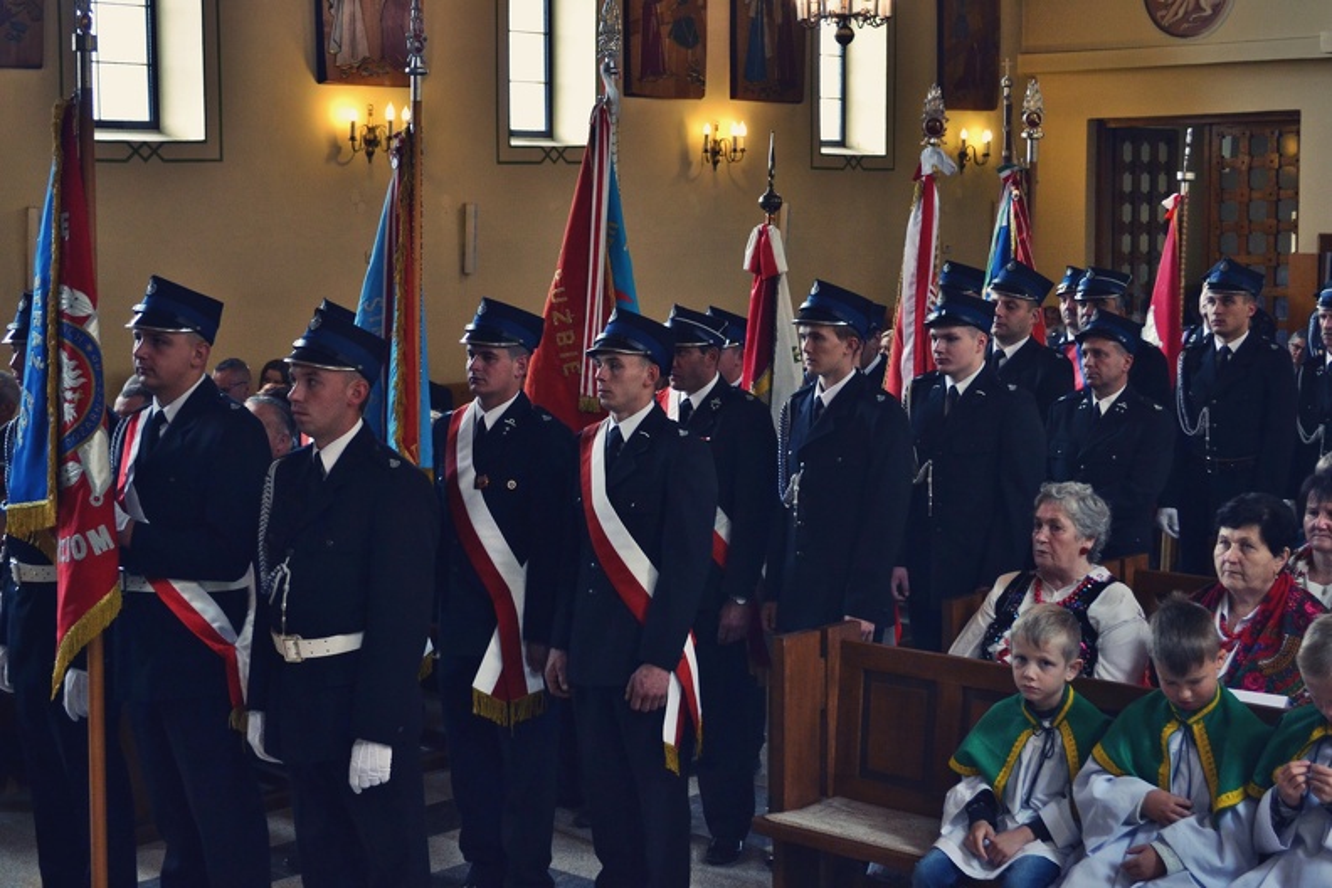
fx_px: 2109
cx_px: 666
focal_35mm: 57
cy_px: 444
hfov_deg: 35.1
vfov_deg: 23.8
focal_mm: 38
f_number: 5.6
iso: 800
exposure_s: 1/60
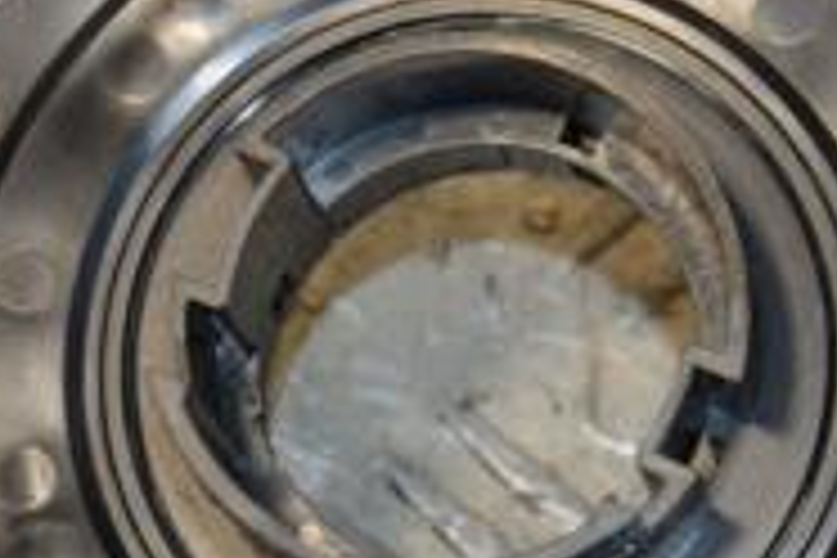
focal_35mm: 300
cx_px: 306
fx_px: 6974
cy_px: 490
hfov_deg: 6.9
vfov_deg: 4.6
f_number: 7.1
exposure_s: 1/200
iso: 800
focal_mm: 62
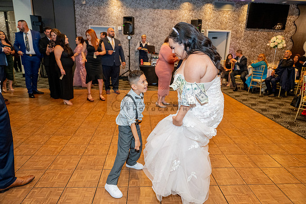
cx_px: 153
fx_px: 204
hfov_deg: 73.7
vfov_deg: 53.2
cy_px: 102
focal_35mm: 24
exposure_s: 1/200
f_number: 2.8
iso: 2500
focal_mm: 24
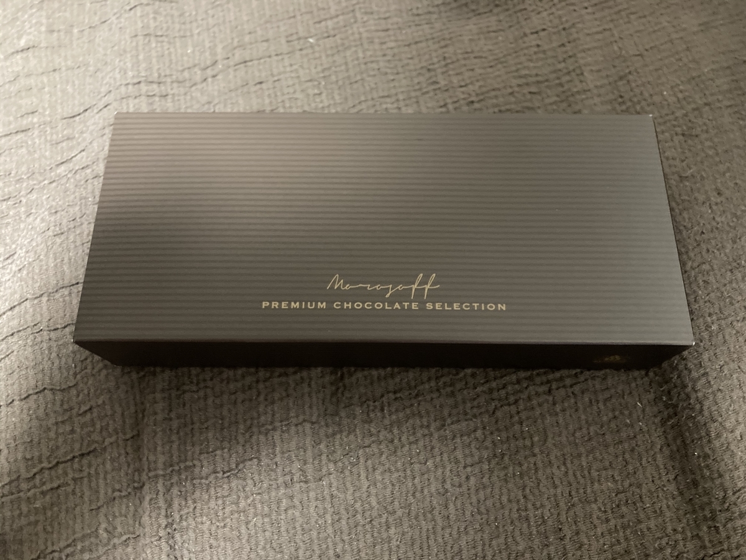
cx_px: 373
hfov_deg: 63.4
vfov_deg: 49.7
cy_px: 280
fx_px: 603
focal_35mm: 28
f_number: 1.8
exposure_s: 1/20
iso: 640
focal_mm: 3.99
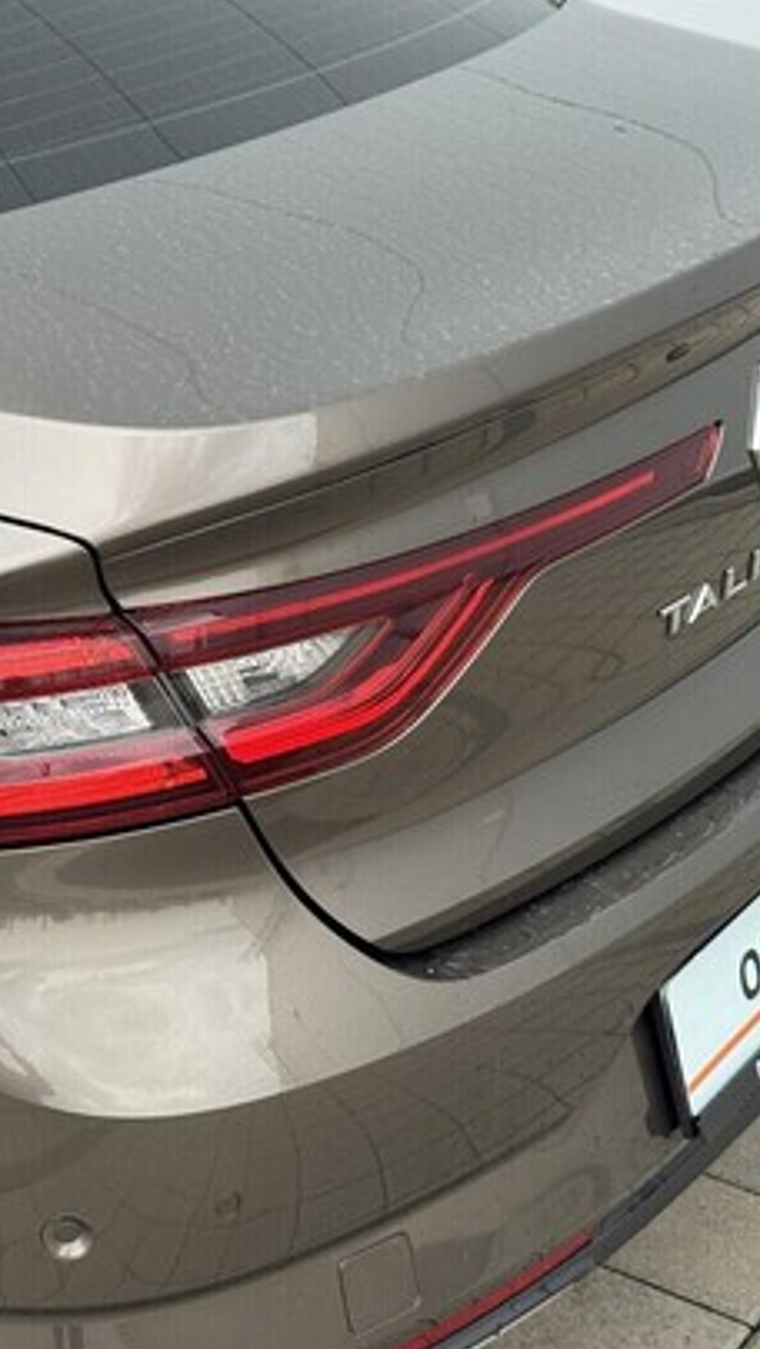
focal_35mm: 71
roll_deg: -0.8
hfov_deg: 16.8
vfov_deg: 29.7
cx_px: 113
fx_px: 2542
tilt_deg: -23.1
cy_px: 671
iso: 64
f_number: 1.78
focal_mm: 6.76
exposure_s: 1/939
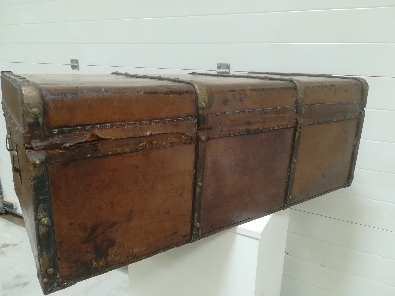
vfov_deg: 53.1
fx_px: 297
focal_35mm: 26
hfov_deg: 67.3
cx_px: 198
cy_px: 148
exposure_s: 1/33.3
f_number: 2.2
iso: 100
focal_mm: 3.83
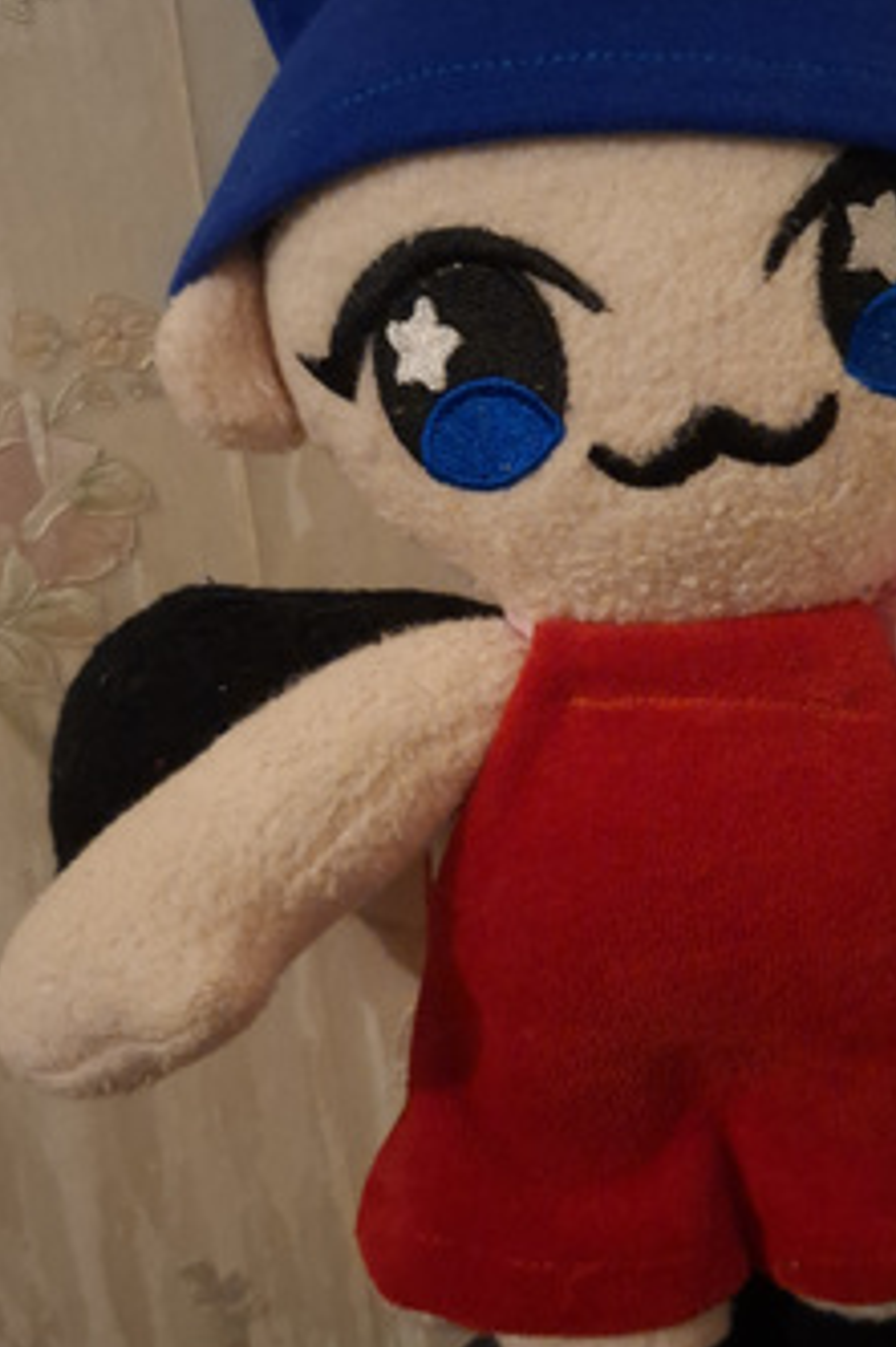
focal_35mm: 36
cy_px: 718
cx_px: 720
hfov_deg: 35.6
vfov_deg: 53.1
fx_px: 1345
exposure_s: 1/20
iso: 1250
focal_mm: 5.54
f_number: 1.8
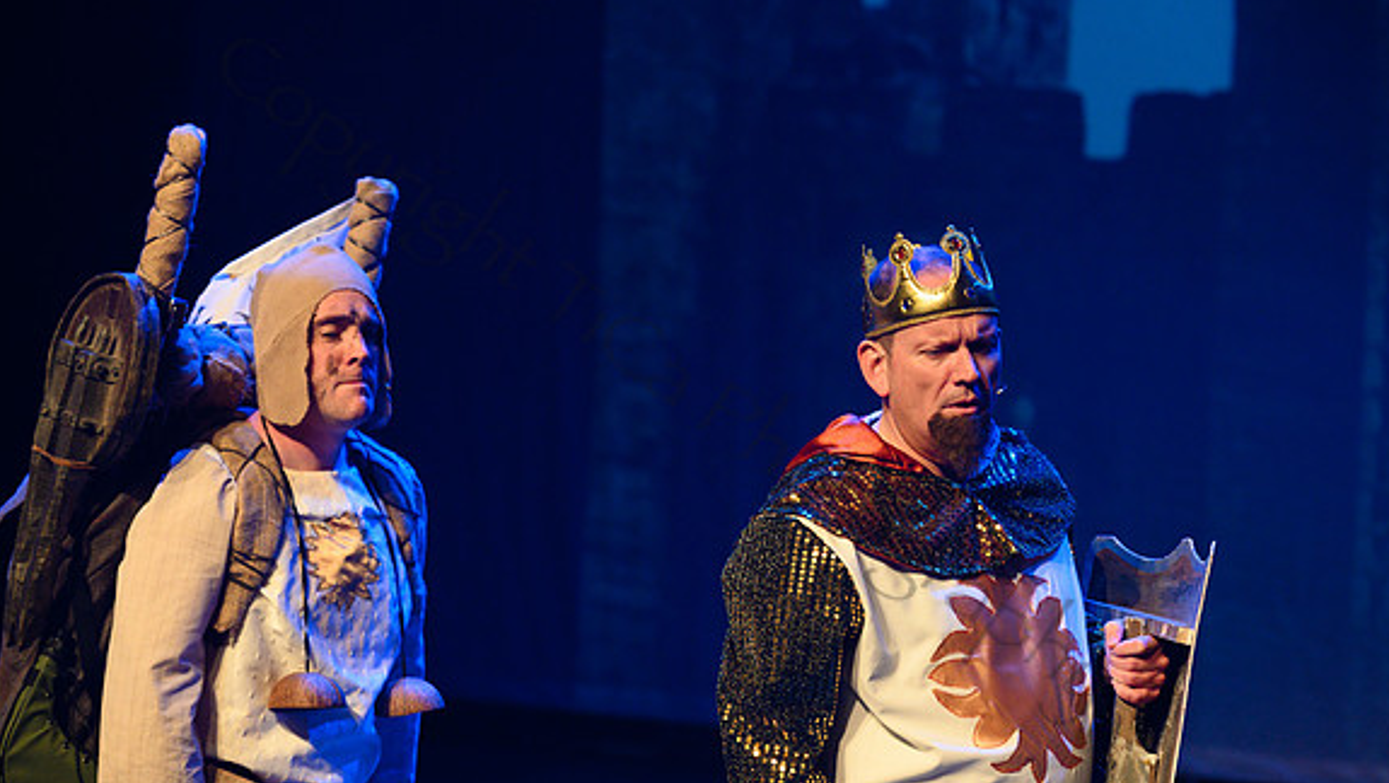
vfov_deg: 9.2
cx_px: 696
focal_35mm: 132
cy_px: 390
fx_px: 4864
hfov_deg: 16.3
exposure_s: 1/80
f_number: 3.5
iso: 1250
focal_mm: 125
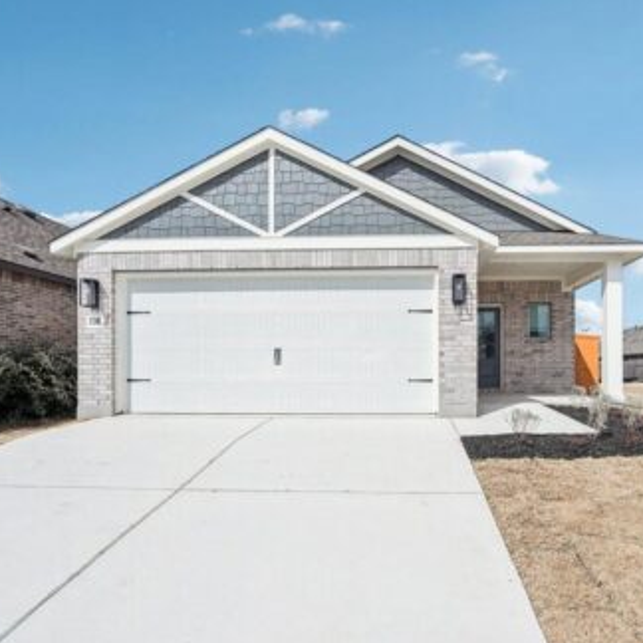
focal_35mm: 22
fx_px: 462
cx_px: 405
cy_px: 361
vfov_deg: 69.4
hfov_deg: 68.5
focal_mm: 14
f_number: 8
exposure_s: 1/8000
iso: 800
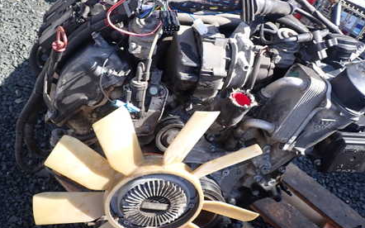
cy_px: 112
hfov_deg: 53.9
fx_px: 358
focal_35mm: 36
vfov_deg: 35.3
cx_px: 164
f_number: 2.8
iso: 100
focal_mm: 4.5
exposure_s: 1/320
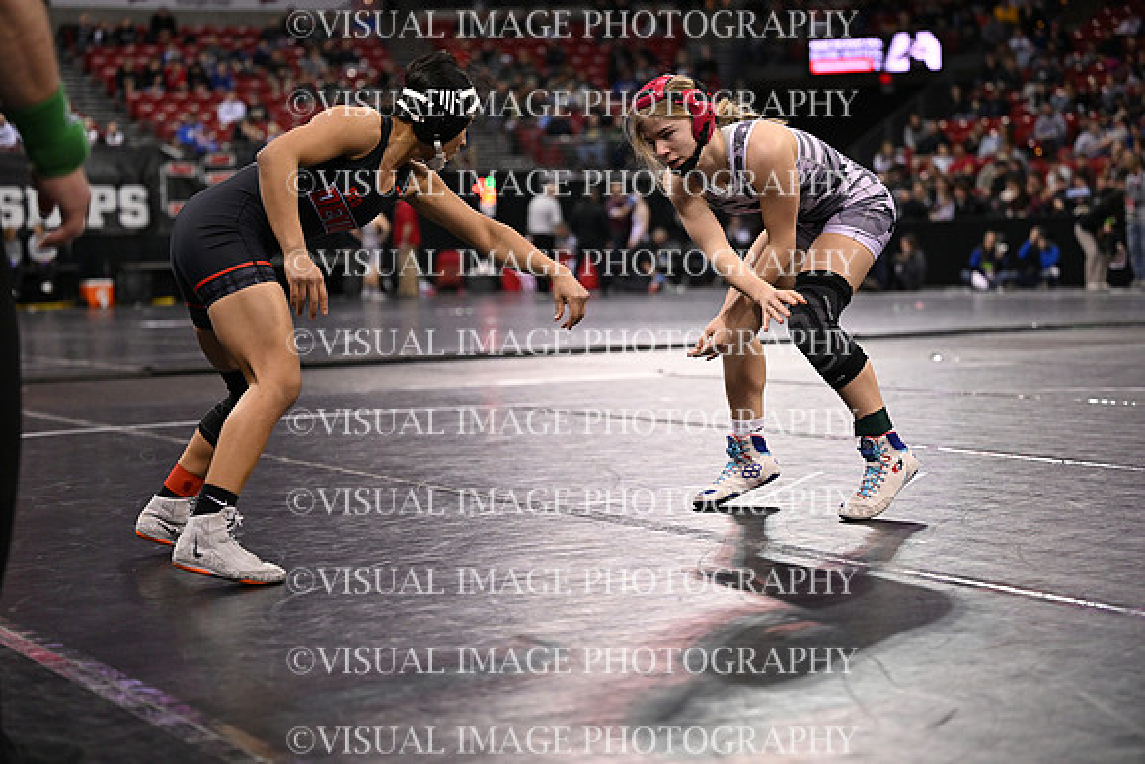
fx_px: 2449
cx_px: 572
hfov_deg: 26.3
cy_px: 382
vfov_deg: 17.7
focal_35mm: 77
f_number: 2.8
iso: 3200
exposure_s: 1/1000
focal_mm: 77
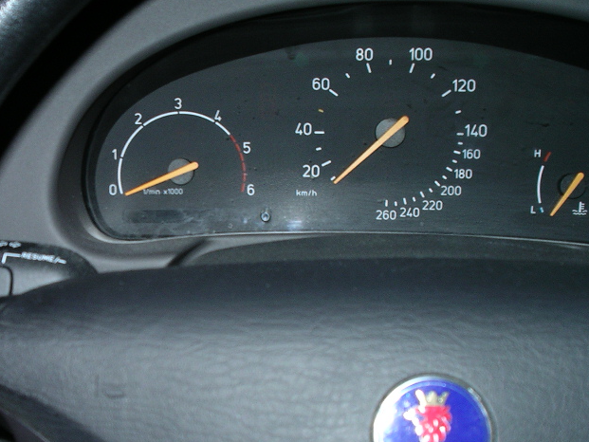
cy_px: 293
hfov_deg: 30.8
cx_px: 113
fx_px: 1038
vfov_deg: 23.9
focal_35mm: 61
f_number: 4.3
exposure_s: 1/1000
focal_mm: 7.8
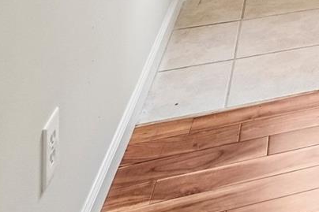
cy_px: -298
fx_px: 673
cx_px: 597
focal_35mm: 76
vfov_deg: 13.3
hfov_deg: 19.1
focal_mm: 10
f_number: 8
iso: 400
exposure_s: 1/30
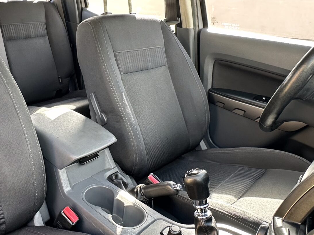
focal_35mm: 33
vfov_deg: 42.7
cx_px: 114
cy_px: 89
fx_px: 299
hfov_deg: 54.6
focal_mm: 2.22
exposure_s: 1/99
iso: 160
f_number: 2.2
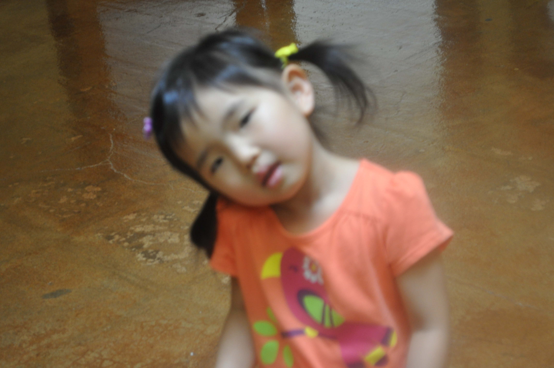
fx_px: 1268
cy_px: 184
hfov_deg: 24.6
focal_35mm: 82
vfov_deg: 16.5
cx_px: 277
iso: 800
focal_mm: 55
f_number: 5.6
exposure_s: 1/30
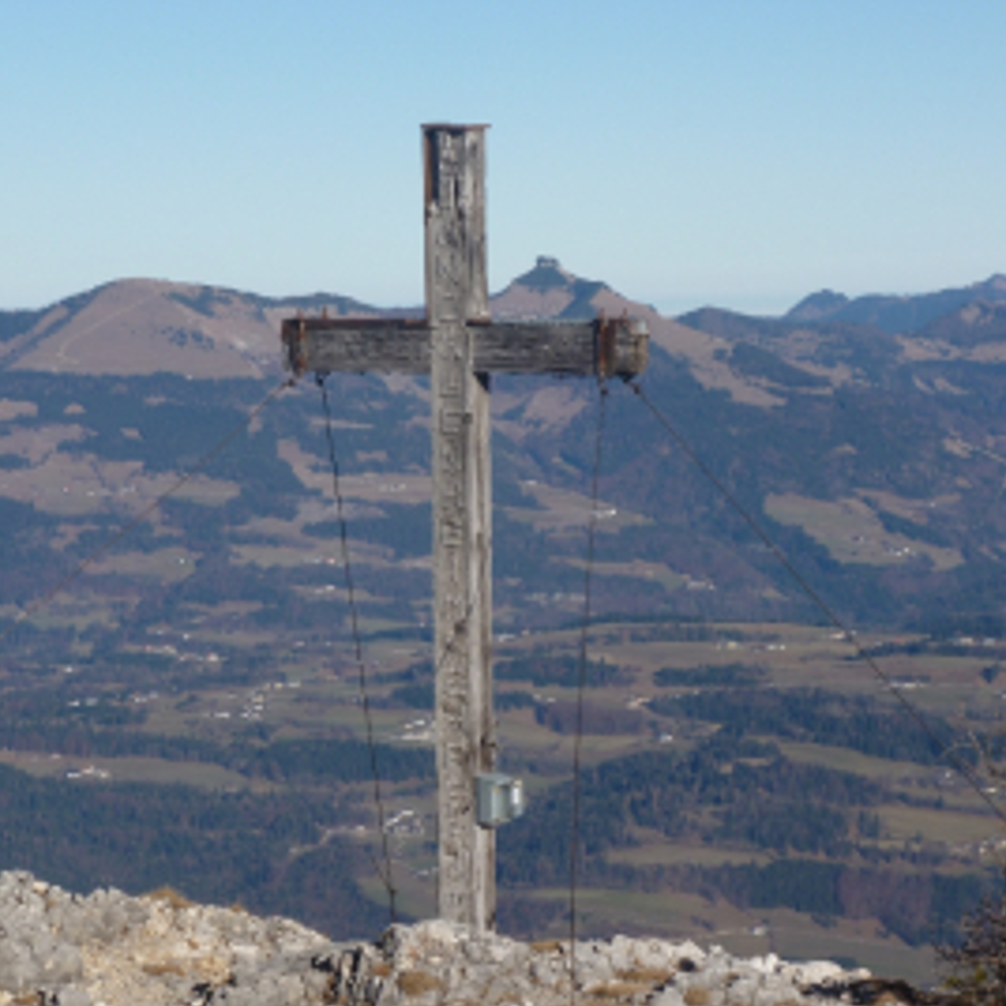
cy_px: 503
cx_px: 454
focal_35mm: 114
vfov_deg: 15.3
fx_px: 3748
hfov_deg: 15.3
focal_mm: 17.3
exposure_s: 1/500
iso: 100
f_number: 5.6
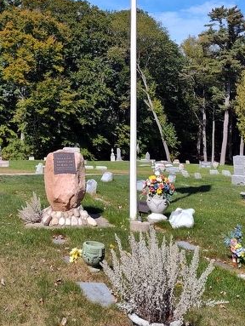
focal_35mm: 48
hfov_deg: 30.2
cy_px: 18
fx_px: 452
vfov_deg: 36.5
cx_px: 91
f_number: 1.8
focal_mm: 5.56
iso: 100
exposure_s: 1/1530
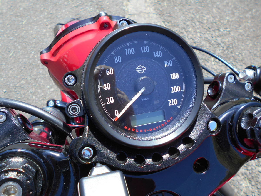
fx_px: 256
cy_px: 98
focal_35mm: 34
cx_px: 130
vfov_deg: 41.8
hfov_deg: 54.0
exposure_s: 1/320
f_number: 3.6
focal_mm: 5.8
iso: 80
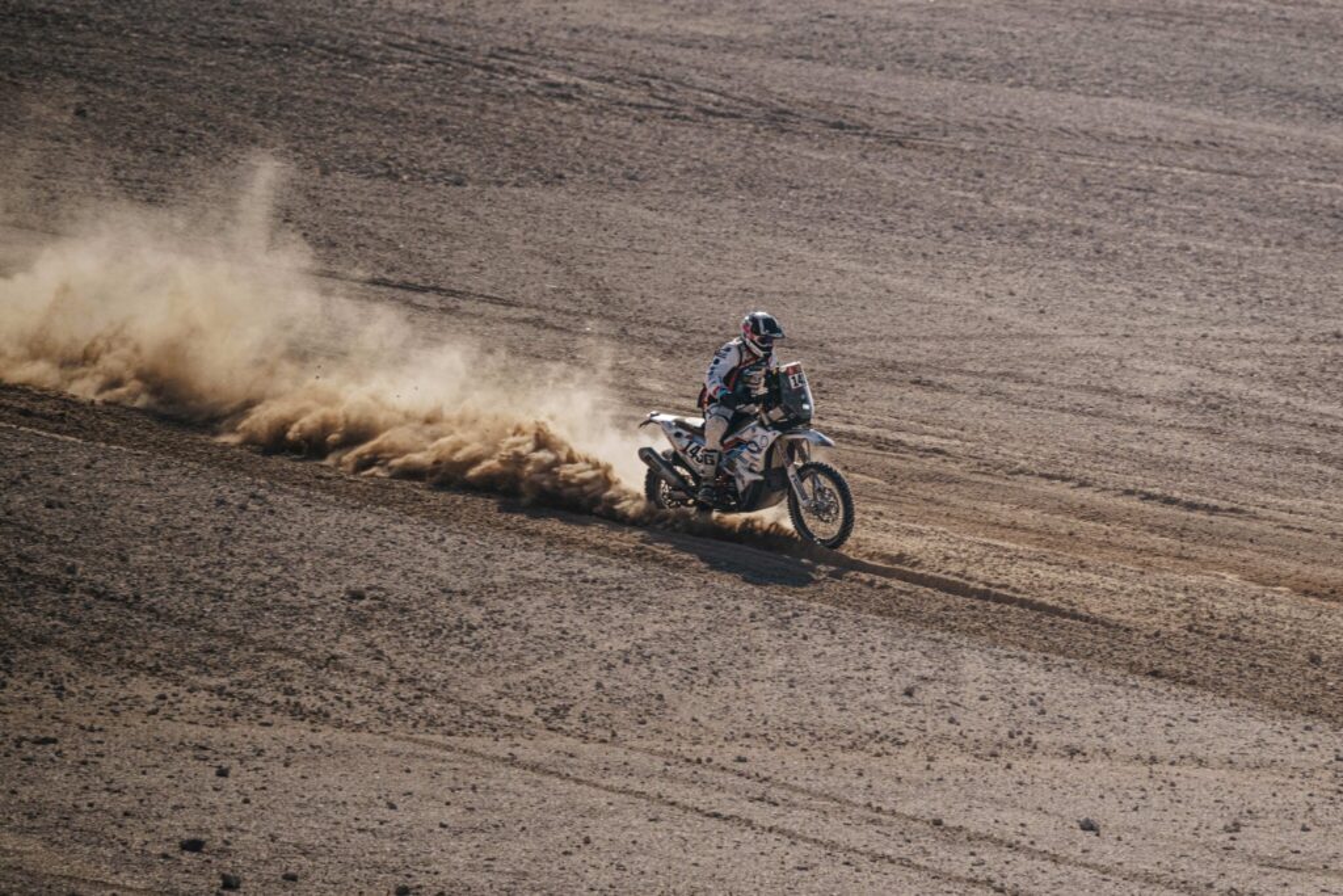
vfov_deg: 2.2
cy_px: 379
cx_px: 1058
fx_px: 23521
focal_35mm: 630
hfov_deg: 3.3
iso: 200
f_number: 5.6
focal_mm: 400
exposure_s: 1/3200
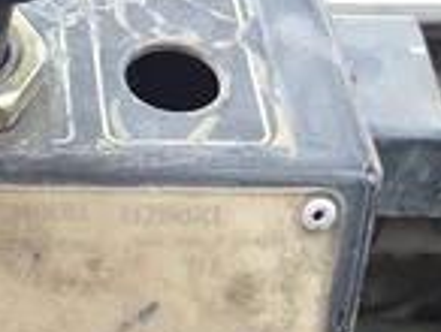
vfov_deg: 21.0
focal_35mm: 63
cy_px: 441
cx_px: -127
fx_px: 804
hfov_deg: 26.3
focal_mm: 5.4
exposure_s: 1/180
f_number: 1.8
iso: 64
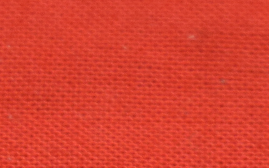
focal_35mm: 569
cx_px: -166
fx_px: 4175
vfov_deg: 2.3
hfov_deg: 3.7
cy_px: -226
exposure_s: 1/60
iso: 800
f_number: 5.6
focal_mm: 55
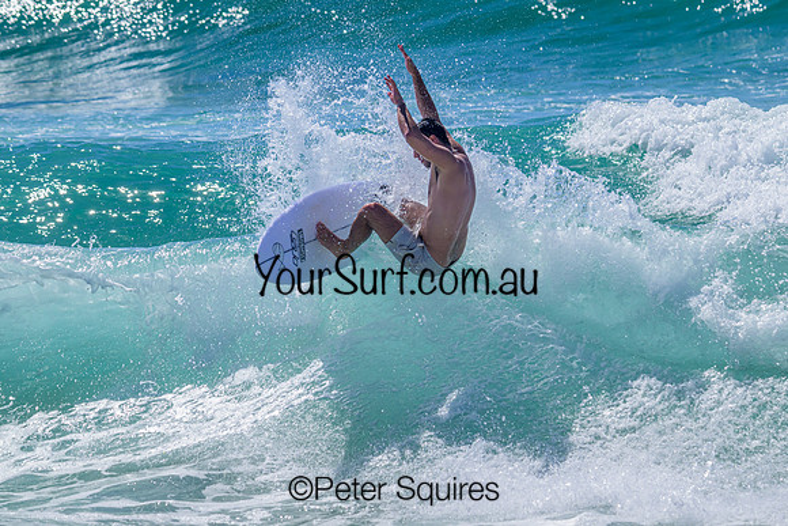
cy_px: 216
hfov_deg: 4.6
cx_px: 466
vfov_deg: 3.1
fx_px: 9849
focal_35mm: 450
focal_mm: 380
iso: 720
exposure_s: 1/2000
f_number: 11
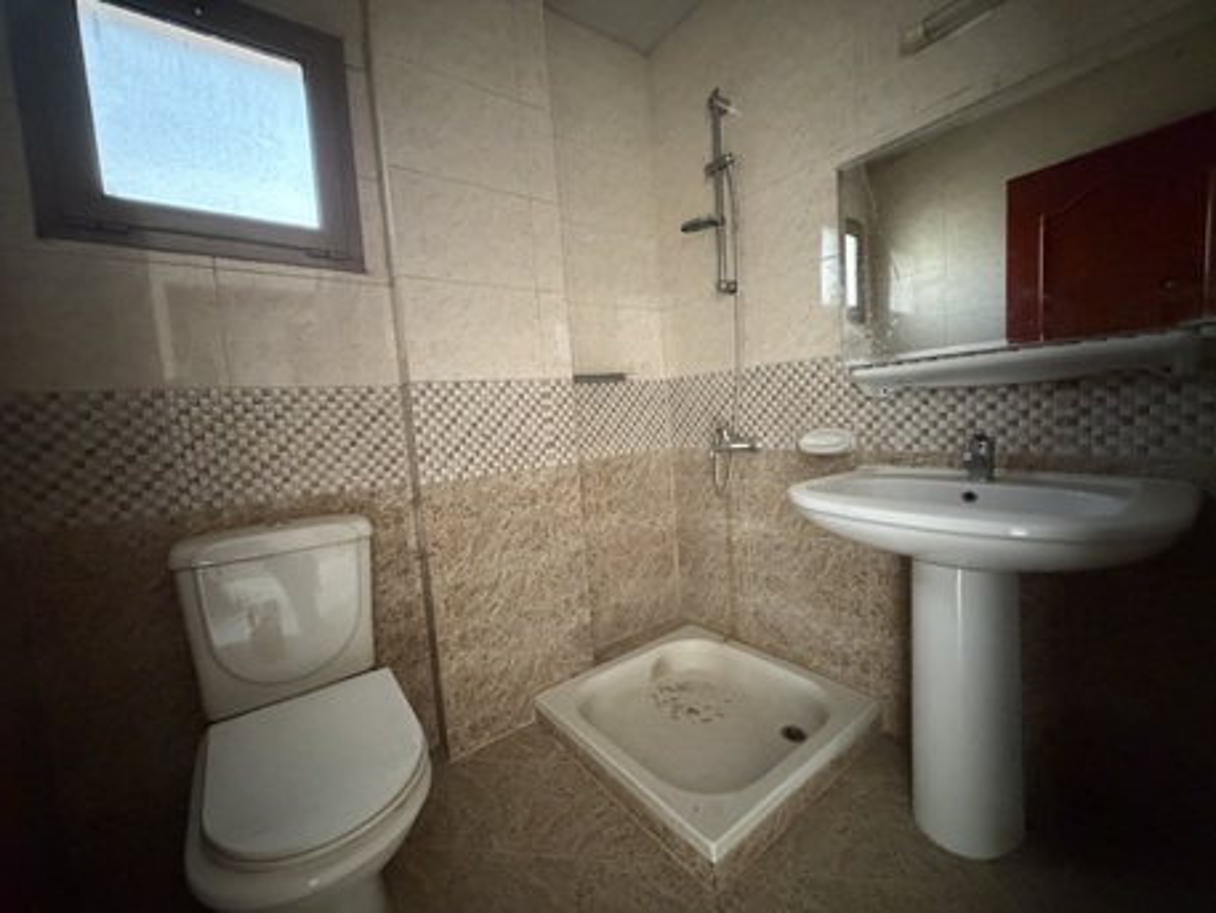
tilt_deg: -4.8
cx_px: 608
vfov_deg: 85.7
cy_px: 456
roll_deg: +4.1
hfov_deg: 102.0
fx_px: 492
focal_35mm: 14
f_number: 2.2
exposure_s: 1/40
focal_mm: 2.22
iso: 1250
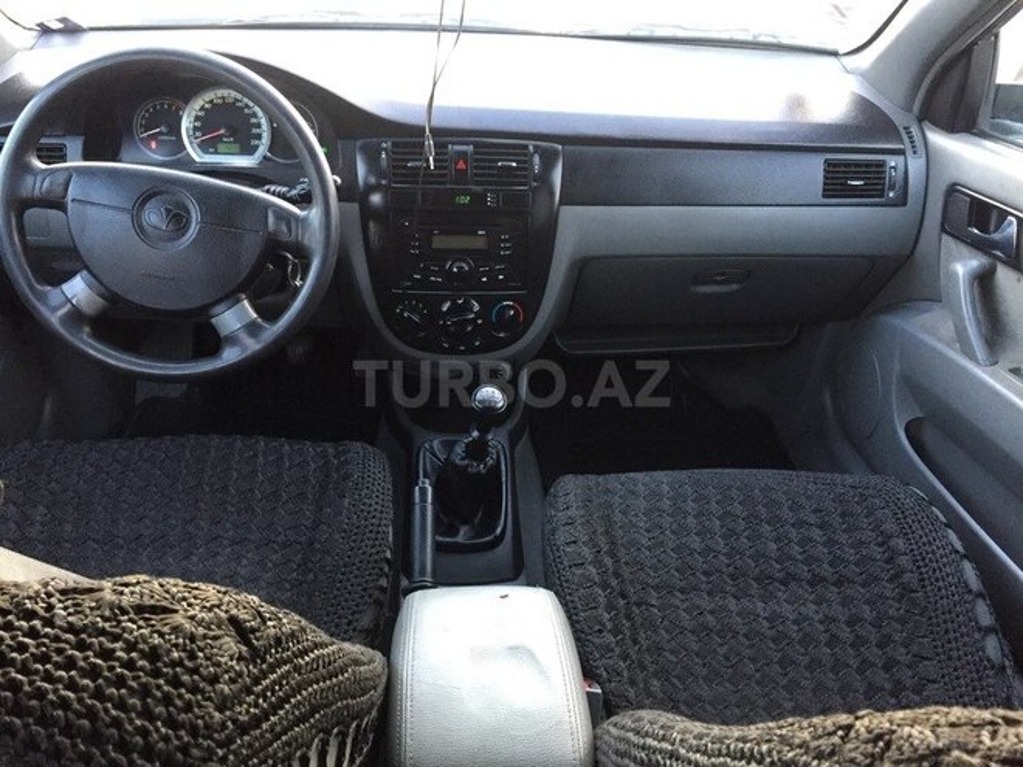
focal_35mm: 29
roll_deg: -1.1
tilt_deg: -31.4
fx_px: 857
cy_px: 384
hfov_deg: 61.7
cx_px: 512
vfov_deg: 48.2
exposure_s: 1/33
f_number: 2.2
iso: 250
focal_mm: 4.15
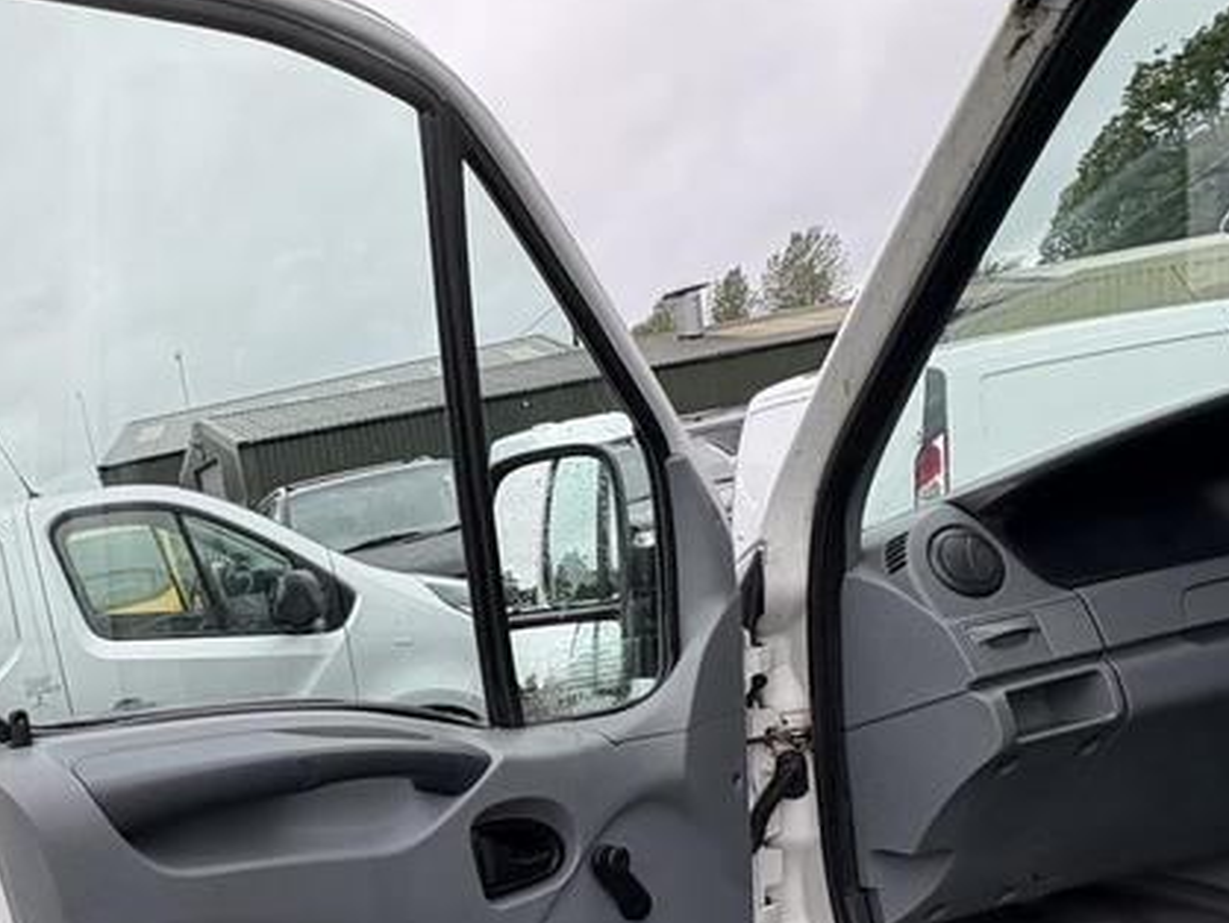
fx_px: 1066
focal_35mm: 30
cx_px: 250
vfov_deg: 44.3
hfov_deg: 55.8
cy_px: 755
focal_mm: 2.22
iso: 40
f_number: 2.2
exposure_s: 1/293
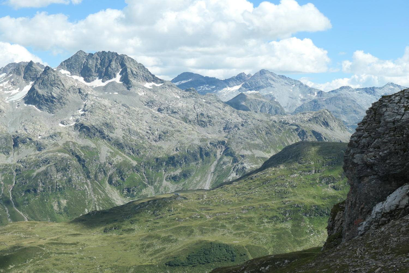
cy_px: 136
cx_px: 204
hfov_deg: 33.4
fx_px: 682
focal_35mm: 60
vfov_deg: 22.6
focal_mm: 22
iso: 200
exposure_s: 1/800
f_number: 5
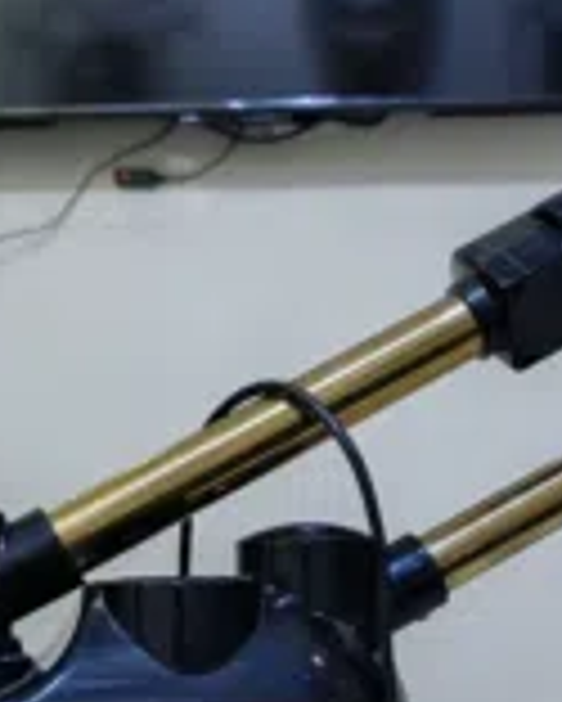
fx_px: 1246
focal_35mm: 60
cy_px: 698
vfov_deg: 29.4
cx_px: 373
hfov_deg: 25.3
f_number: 1.65
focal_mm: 6.14
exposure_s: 1/25
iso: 1645
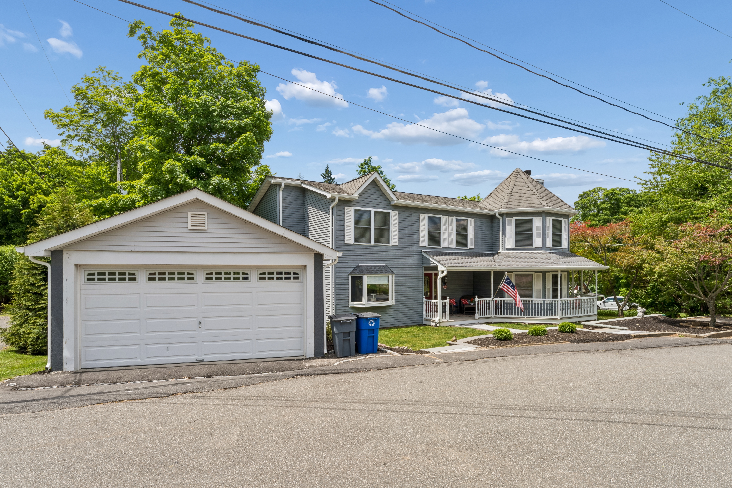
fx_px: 392
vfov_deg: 63.7
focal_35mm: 19
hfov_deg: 86.0
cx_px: 366
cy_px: 244
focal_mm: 19.3
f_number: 22
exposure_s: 1/30
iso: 100
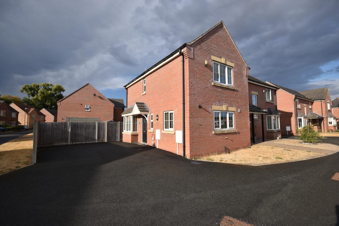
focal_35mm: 15
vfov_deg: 77.3
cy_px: 113
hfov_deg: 100.4
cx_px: 170
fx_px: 141
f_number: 7.1
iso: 100
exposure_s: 1/200
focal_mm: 10
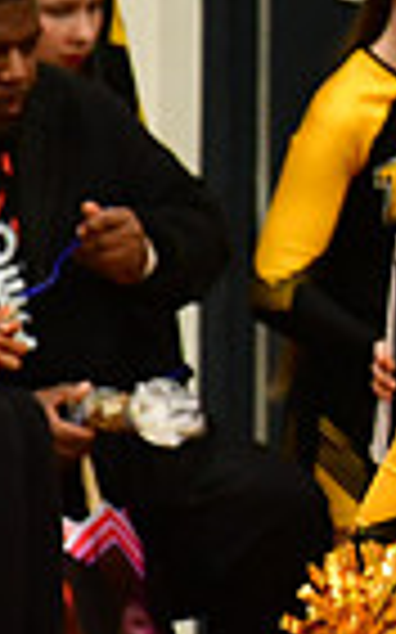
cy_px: 326
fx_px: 21814
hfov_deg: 1.0
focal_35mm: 1262
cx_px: 1206
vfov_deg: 1.7
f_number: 3.5
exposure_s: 1/500
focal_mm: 200
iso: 4000
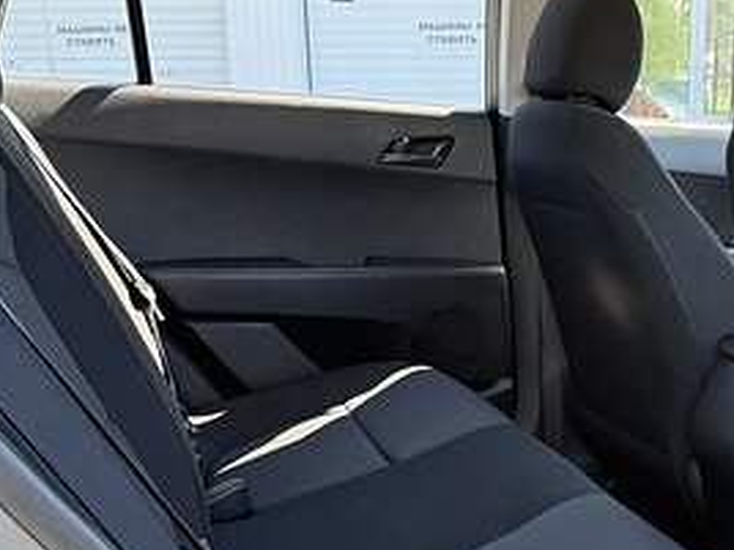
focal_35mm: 49
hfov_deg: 38.0
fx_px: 1039
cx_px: 548
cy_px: 316
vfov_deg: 29.6
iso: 125
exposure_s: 1/243
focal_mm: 6.76
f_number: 1.78
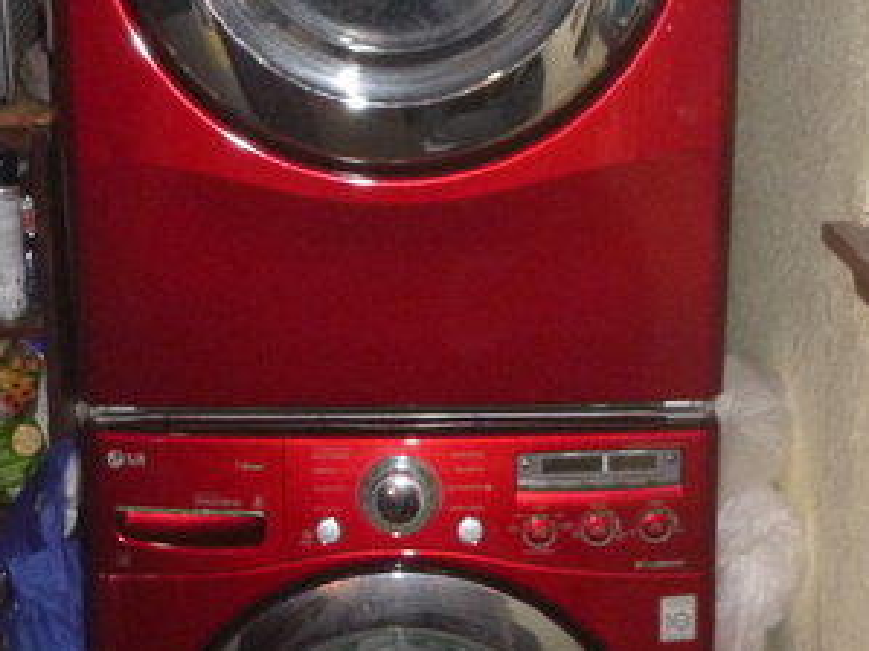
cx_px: 349
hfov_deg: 25.3
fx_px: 1932
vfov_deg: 19.1
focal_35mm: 77
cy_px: 320
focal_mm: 6.4
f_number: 4.4
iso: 640
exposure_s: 1/60
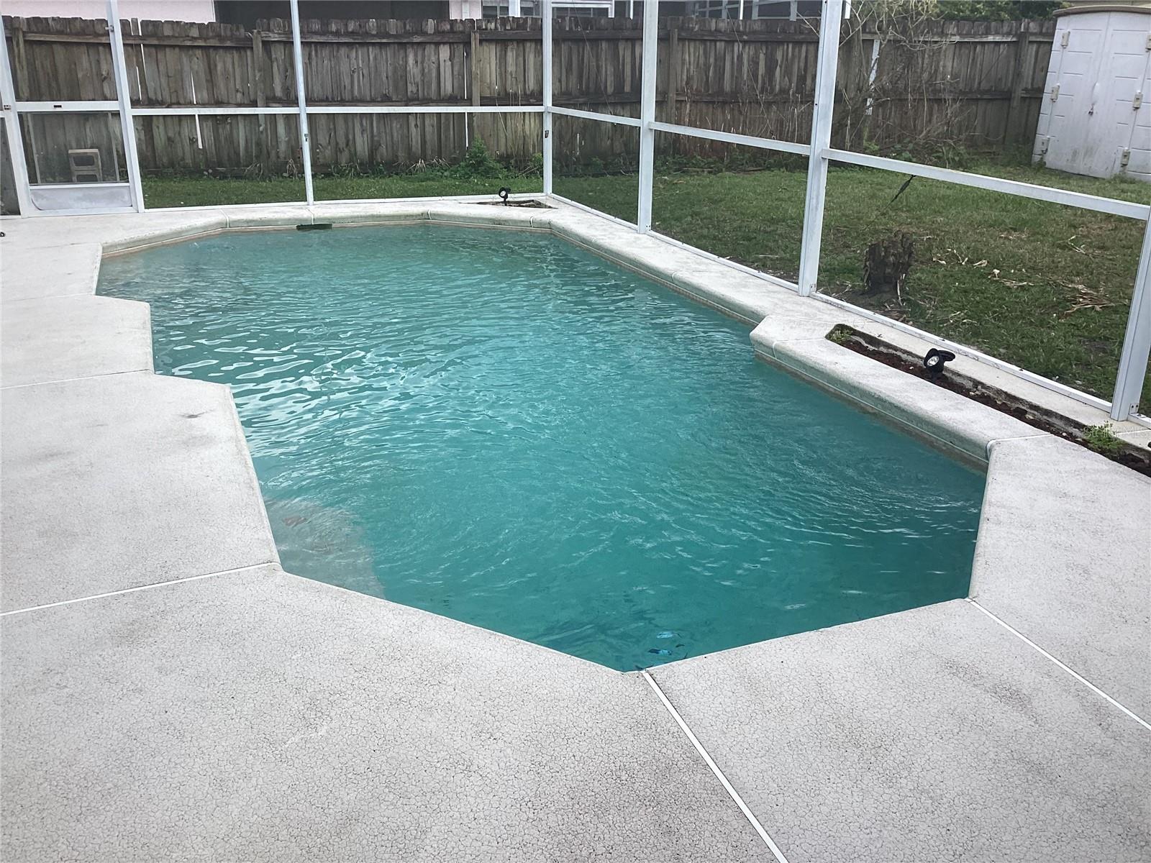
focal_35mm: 31
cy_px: 432
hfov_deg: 58.4
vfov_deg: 45.4
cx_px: 576
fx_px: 1031
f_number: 2.4
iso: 25
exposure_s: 1/360
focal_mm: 3.3
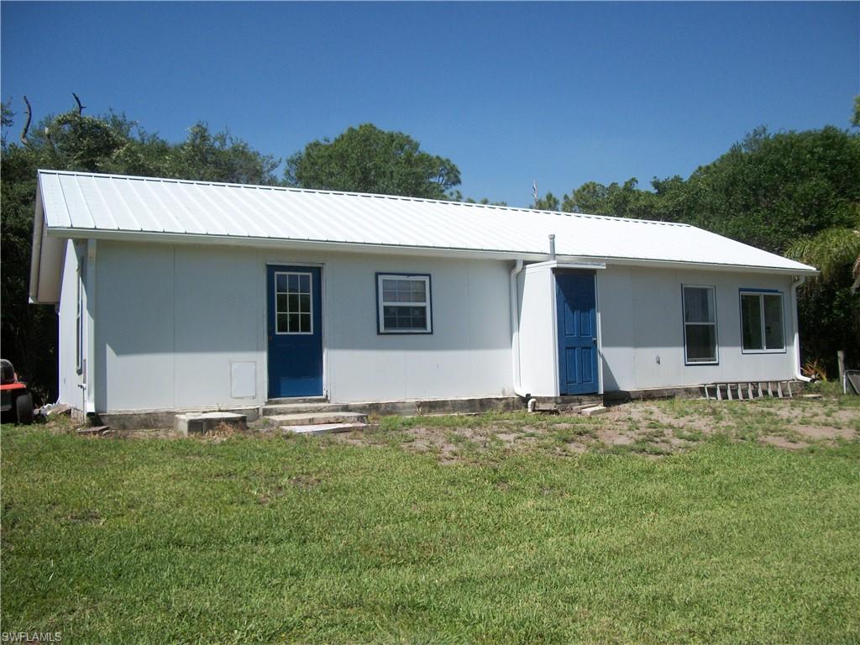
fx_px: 795
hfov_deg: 56.8
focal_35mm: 32
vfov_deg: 44.2
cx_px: 430
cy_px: 322
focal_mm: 5.7
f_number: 8.8
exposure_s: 1/320
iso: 80
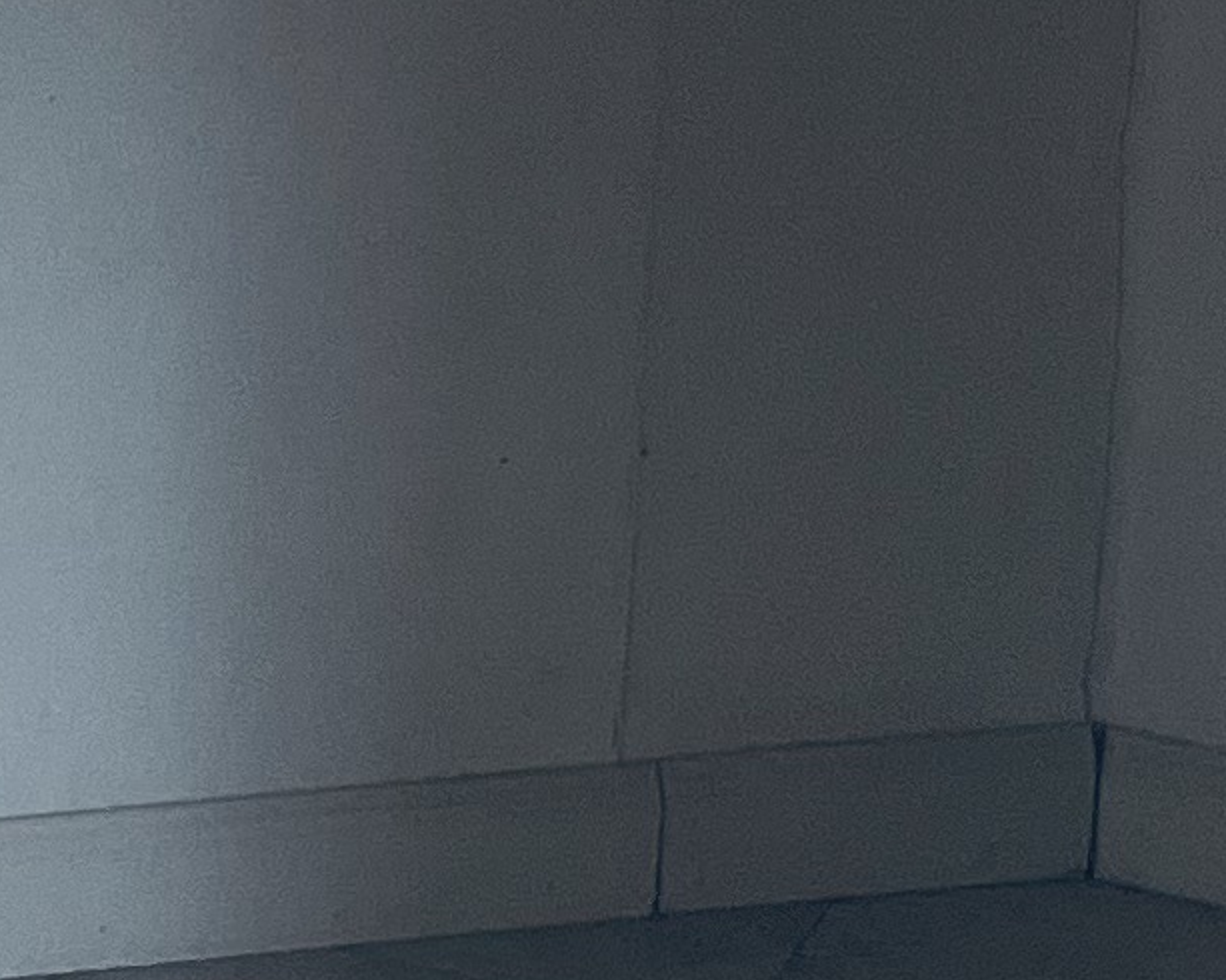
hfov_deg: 10.5
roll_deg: +2.8
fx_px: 6058
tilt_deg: -9.3
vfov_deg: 8.9
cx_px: -1292
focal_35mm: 167
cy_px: -760
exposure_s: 1/121
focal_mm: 5.1
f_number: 1.6
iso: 125
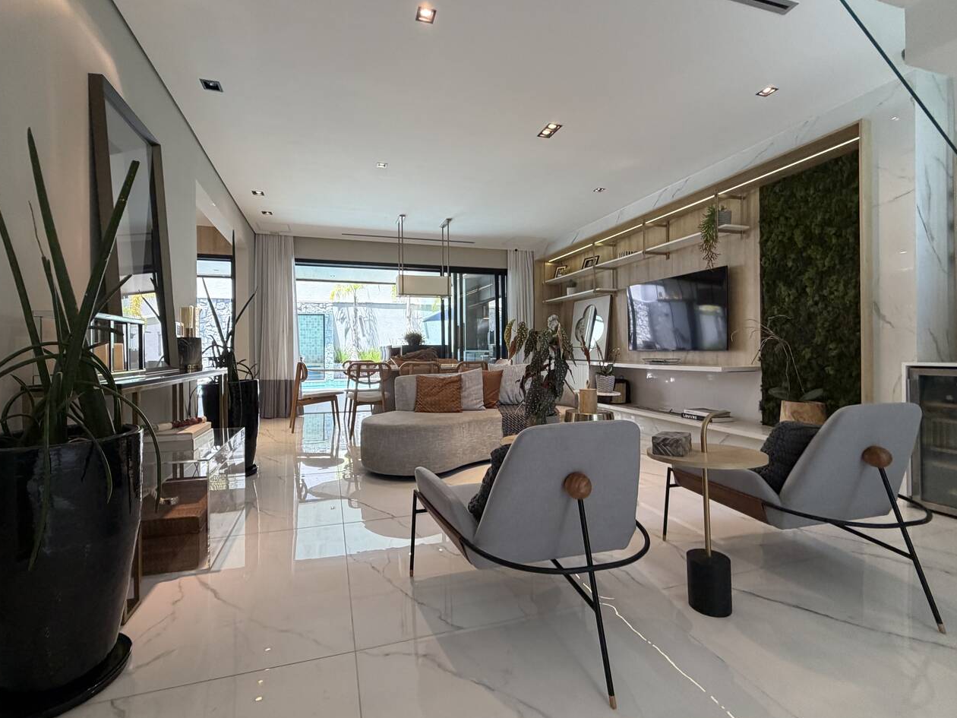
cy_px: 349
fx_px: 442
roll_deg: +0.0
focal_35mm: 16
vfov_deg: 78.1
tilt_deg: +1.4
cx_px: 463
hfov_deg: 94.5
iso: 250
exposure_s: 1/120
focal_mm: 2.22
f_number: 2.2
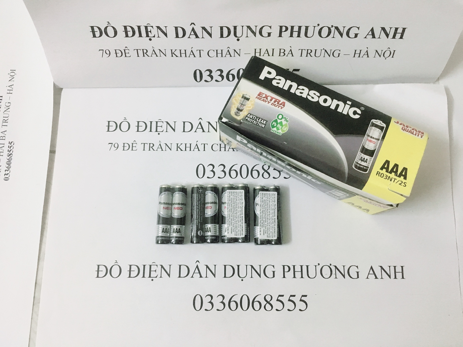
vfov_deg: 48.2
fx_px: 388
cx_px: 232
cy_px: 174
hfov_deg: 61.7
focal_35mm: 29
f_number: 2.2
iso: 200
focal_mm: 4.15
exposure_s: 1/25
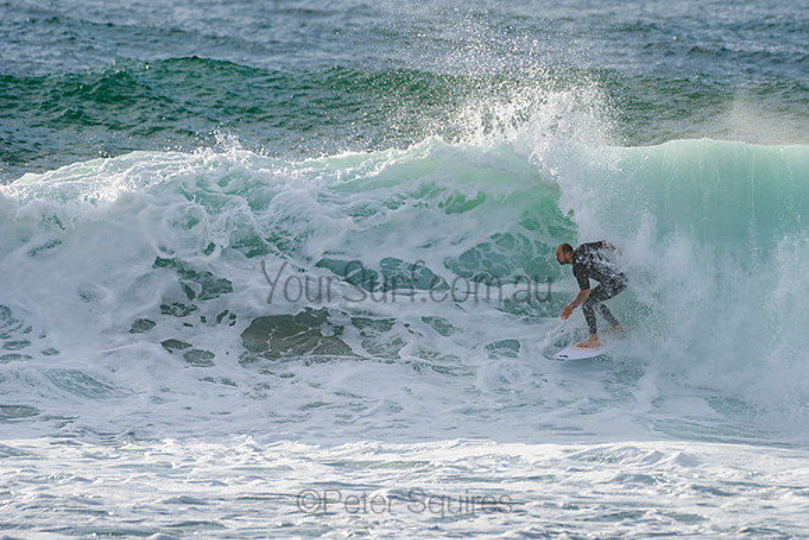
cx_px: 495
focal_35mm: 612
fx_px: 13762
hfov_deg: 3.4
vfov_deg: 2.2
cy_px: 270
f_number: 5.6
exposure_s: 1/2000
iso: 280
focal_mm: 500
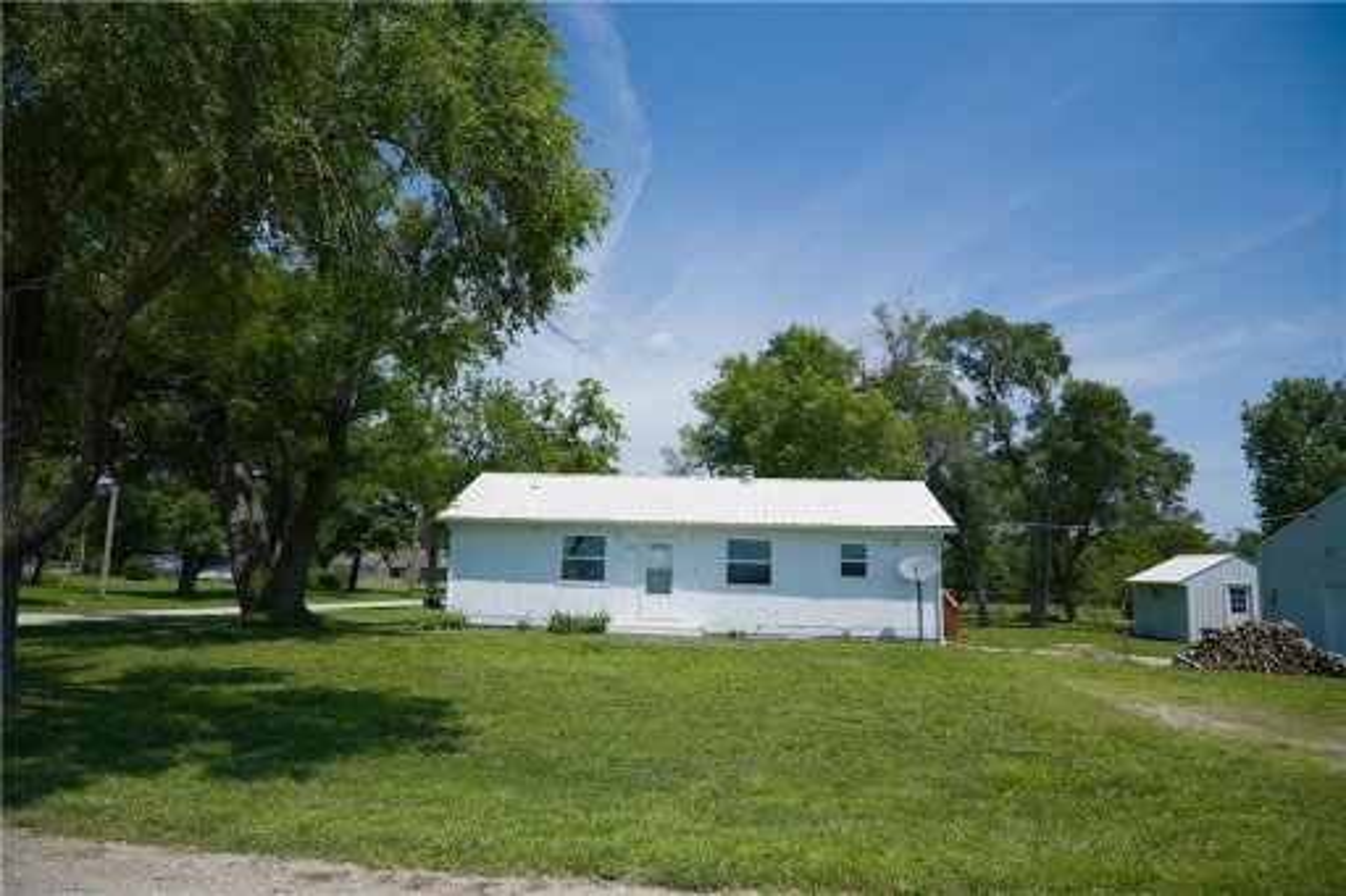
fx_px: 897
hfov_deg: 73.8
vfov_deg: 53.1
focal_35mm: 24
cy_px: 448
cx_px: 673
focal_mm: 24
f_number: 6.3
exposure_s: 1/250
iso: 100
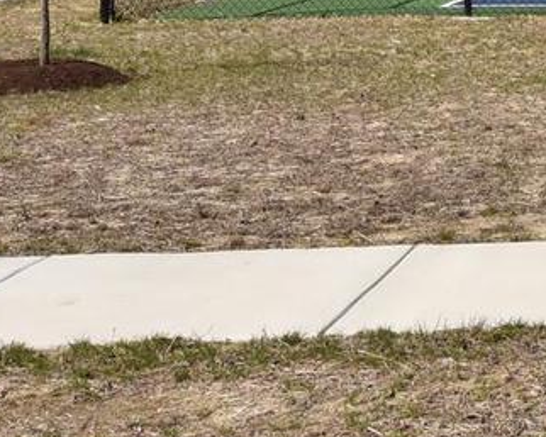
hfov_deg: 12.9
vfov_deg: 11.7
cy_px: -220
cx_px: 1146
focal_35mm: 126
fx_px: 2037
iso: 800
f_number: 16
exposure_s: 1/1000
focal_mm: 20
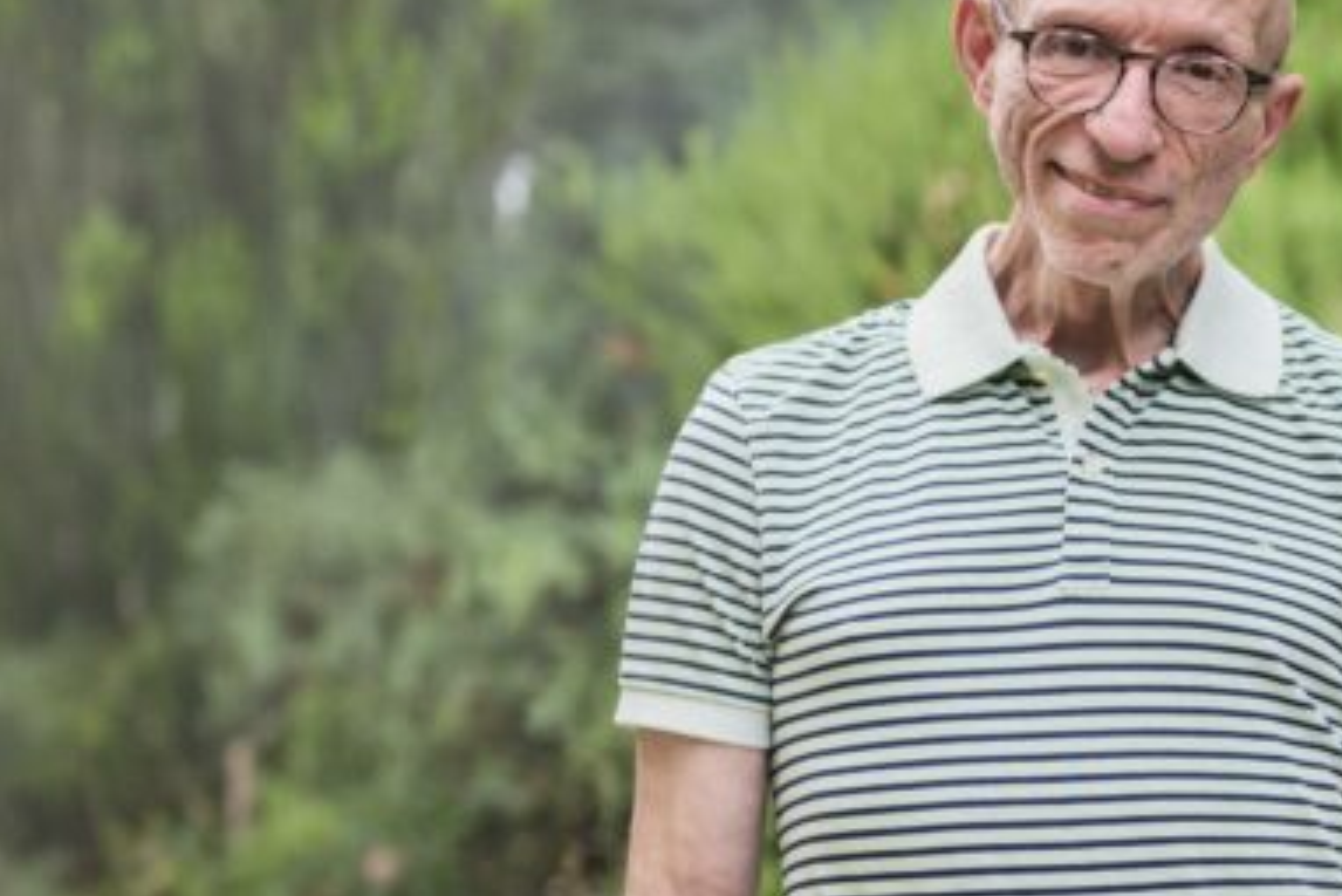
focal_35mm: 134
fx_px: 4997
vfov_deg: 10.2
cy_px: 768
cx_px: 1335
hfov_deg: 15.0
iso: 100
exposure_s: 1/1250
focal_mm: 50
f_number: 1.8
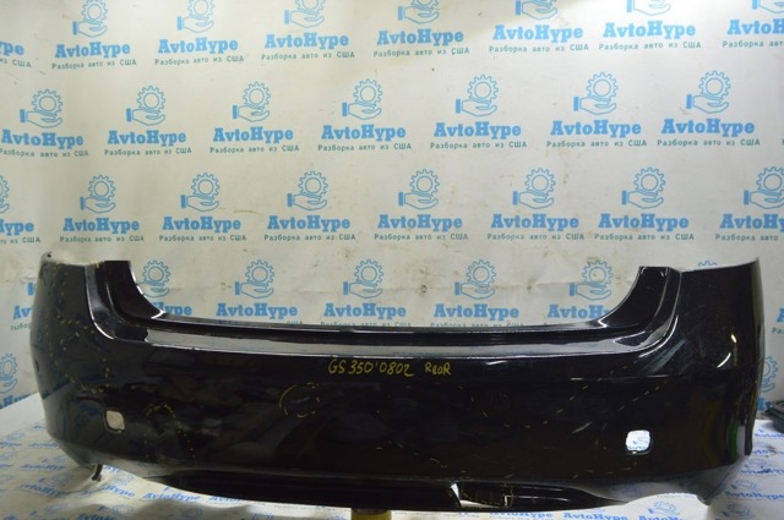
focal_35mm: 27
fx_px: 587
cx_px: 392
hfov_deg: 67.4
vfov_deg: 47.8
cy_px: 260
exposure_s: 1/20
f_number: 5.6
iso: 400
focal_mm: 18
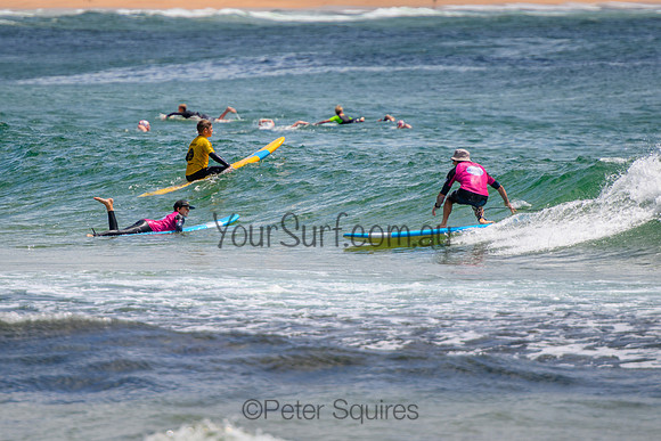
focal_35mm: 550
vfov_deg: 2.5
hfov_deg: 3.7
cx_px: 274
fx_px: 10098
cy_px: 185
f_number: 5.6
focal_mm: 400
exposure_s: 1/2000
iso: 220
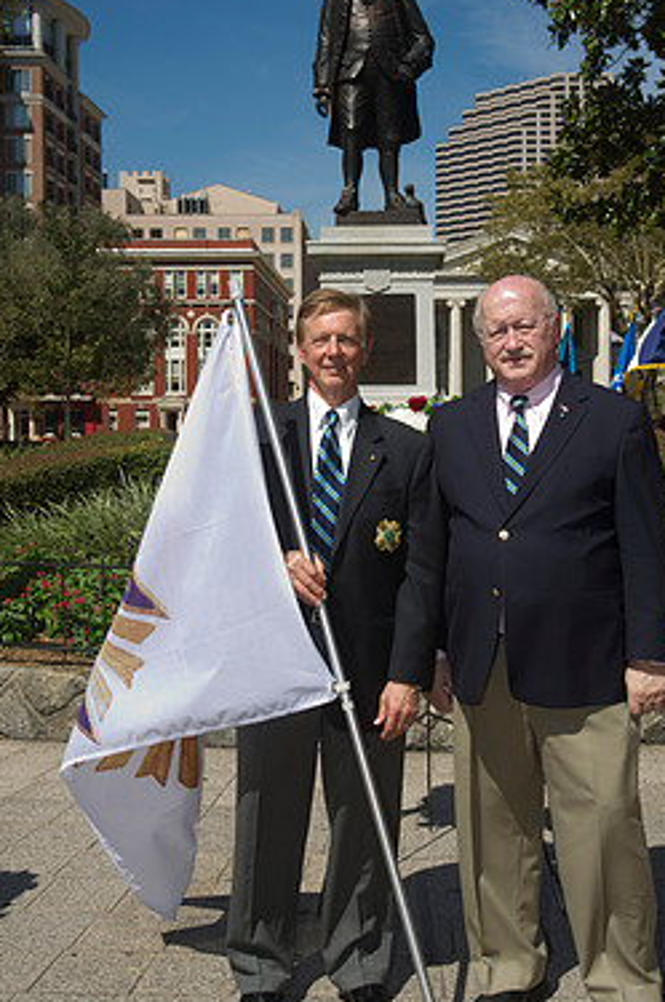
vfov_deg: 41.1
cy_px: 438
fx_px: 1334
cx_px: 394
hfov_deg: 27.9
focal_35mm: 48
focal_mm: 40
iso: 200
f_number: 8
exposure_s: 1/250
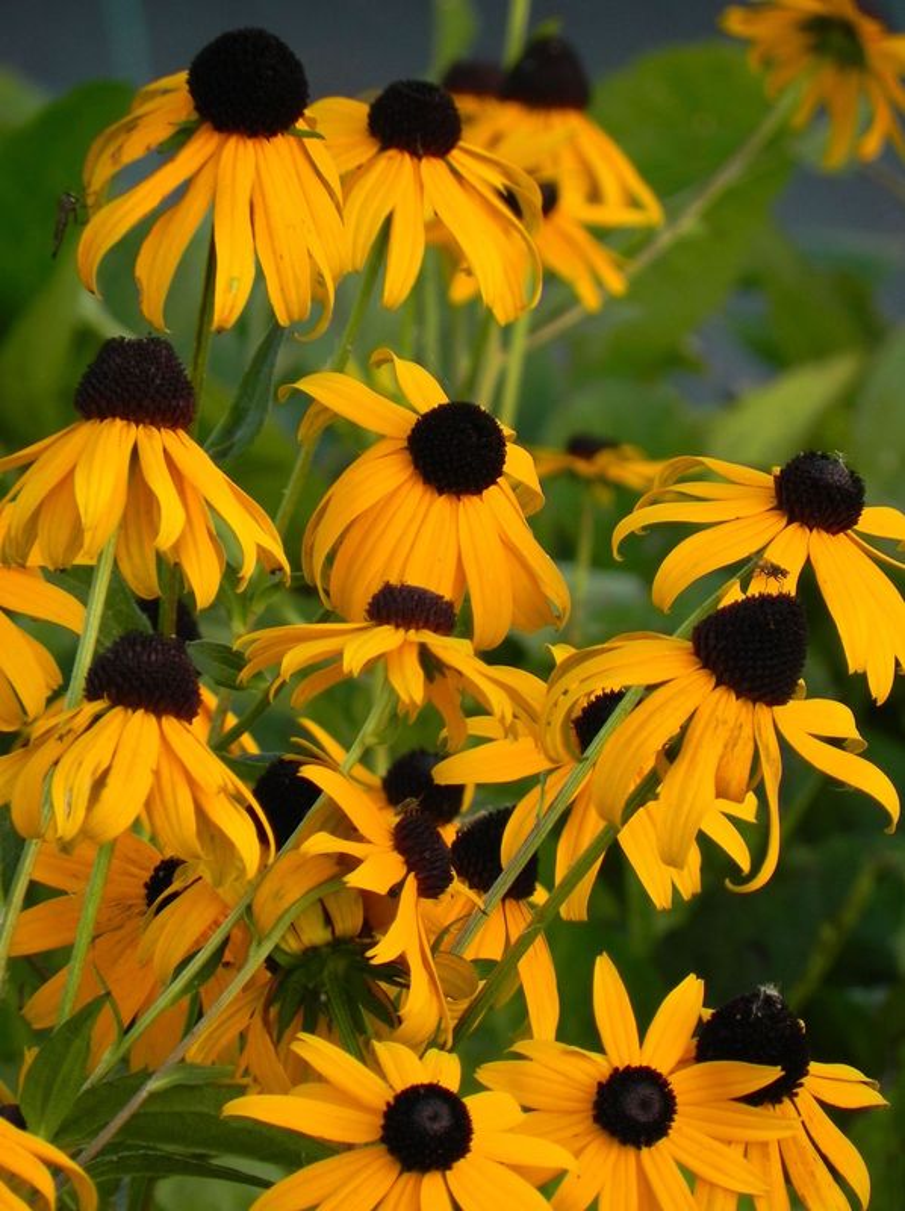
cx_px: 452
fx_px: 19213
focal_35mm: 550
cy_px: 606
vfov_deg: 3.6
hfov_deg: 2.7
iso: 160
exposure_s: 1/60
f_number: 5
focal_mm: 97.8
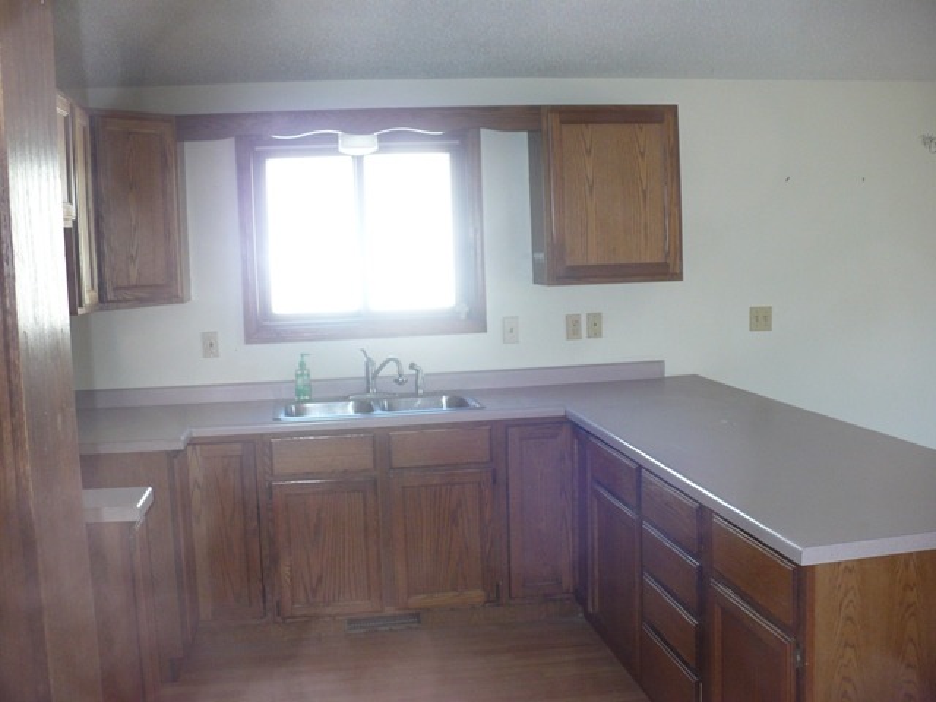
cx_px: 468
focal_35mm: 37
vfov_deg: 38.7
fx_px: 1000
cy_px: 351
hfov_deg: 50.1
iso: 160
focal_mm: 6.1
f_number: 2.8
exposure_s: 1/30
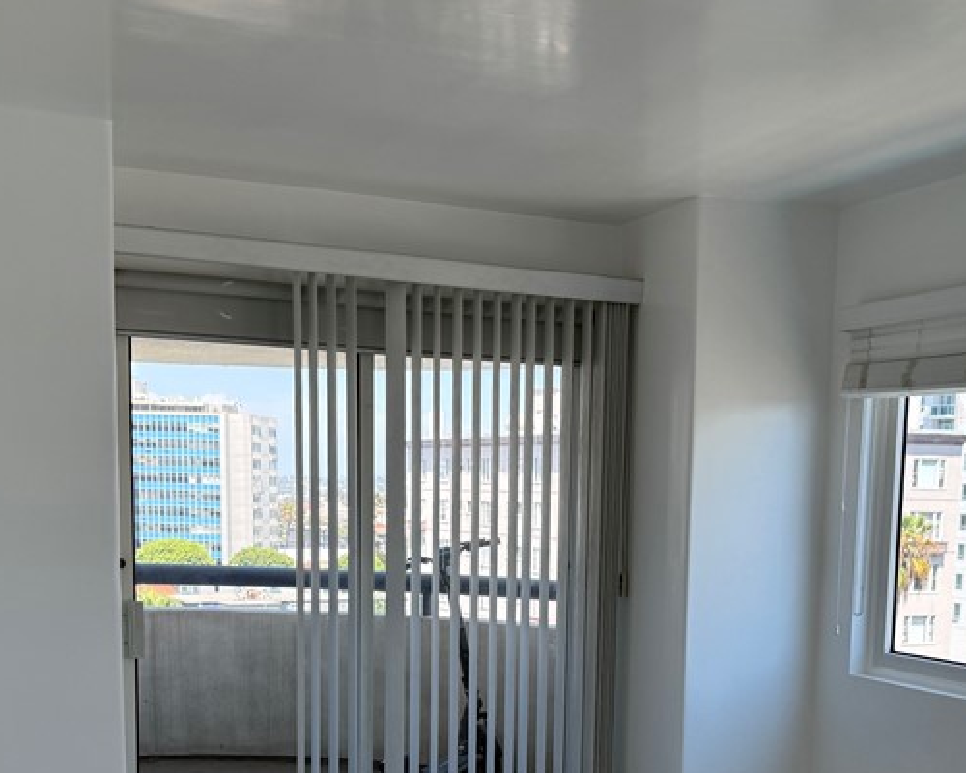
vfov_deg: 30.1
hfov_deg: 38.6
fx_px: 1372
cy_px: 690
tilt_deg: -7.7
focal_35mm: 48
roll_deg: -1.1
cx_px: 591
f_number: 1.78
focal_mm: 6.76
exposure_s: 1/559
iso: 100
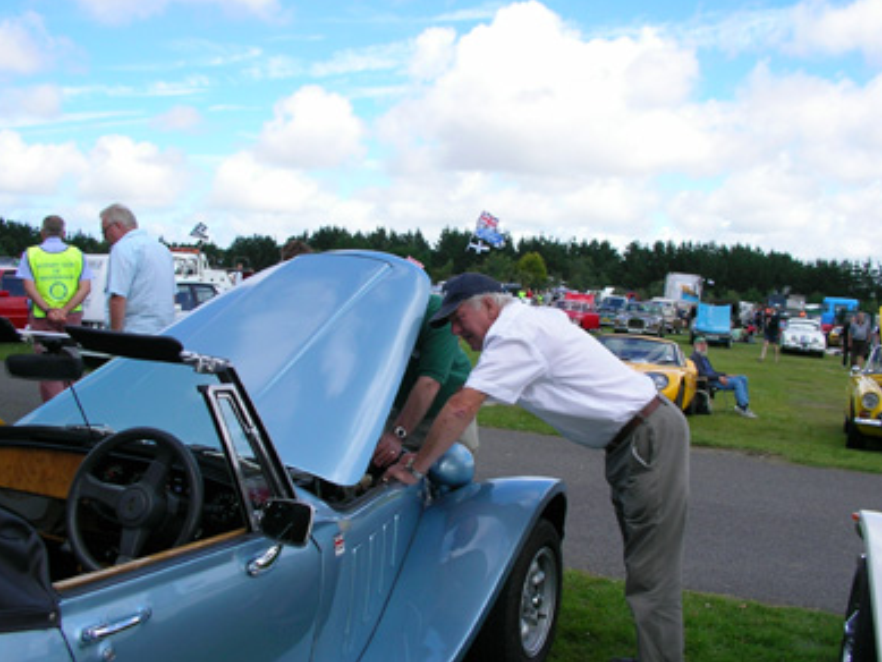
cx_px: 444
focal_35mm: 39
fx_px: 994
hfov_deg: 47.8
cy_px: 330
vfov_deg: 36.8
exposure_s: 1/470
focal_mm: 5.8
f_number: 4.5
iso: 71
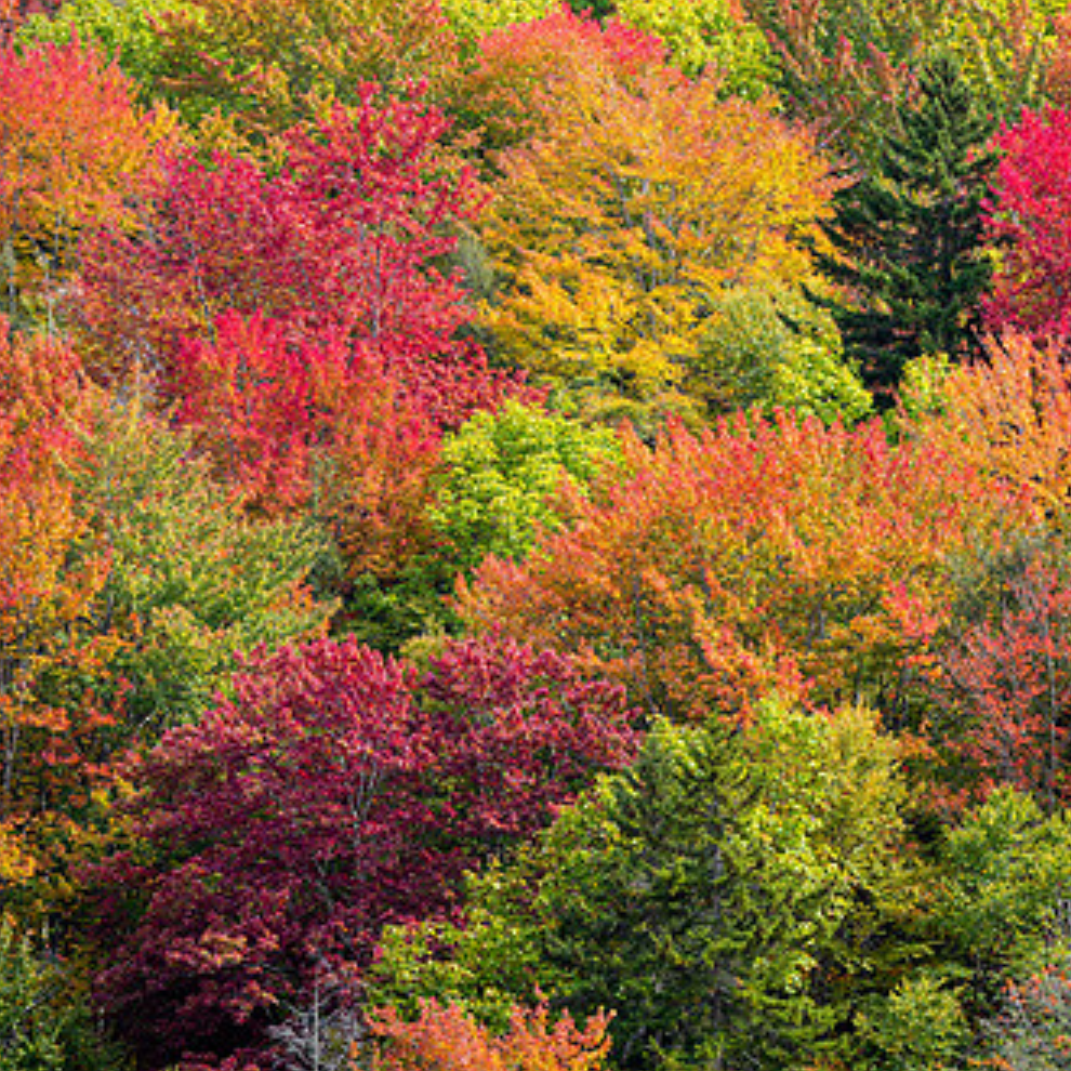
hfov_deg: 5.9
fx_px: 10466
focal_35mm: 299
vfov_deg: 5.9
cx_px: 740
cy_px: 475
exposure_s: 1/60
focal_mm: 200
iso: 100
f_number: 8
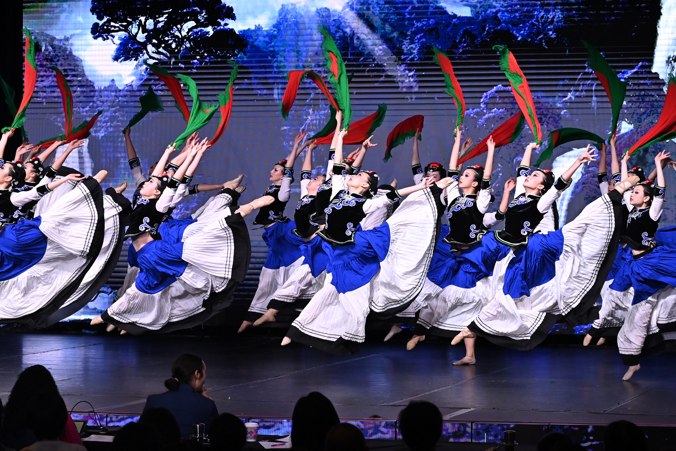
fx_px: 1972
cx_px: 338
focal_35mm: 105
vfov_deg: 13.0
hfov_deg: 19.5
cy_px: 226
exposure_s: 1/1250
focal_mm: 70
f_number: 5
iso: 2500
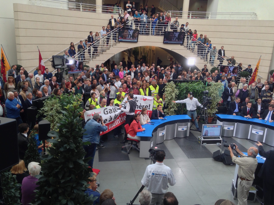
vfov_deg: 42.9
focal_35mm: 33
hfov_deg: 55.4
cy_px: 102
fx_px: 261
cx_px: 137
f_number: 2.4
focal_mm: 4.12
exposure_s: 1/40
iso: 64
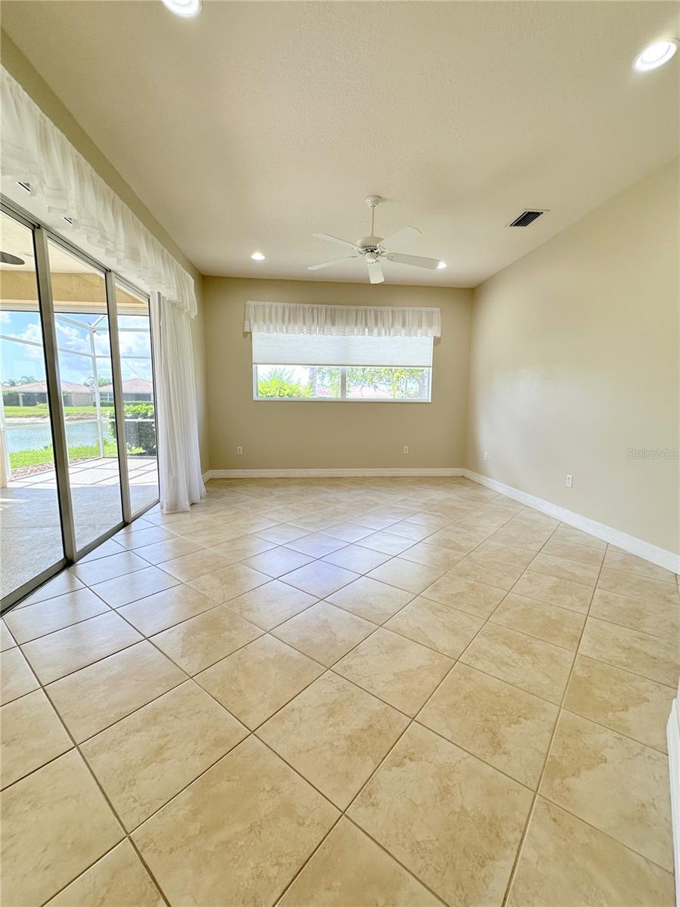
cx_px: 340
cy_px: 454
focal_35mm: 14
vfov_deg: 102.1
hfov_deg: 85.7
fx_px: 367
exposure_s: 1/120
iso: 80
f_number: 2.2
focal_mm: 2.22
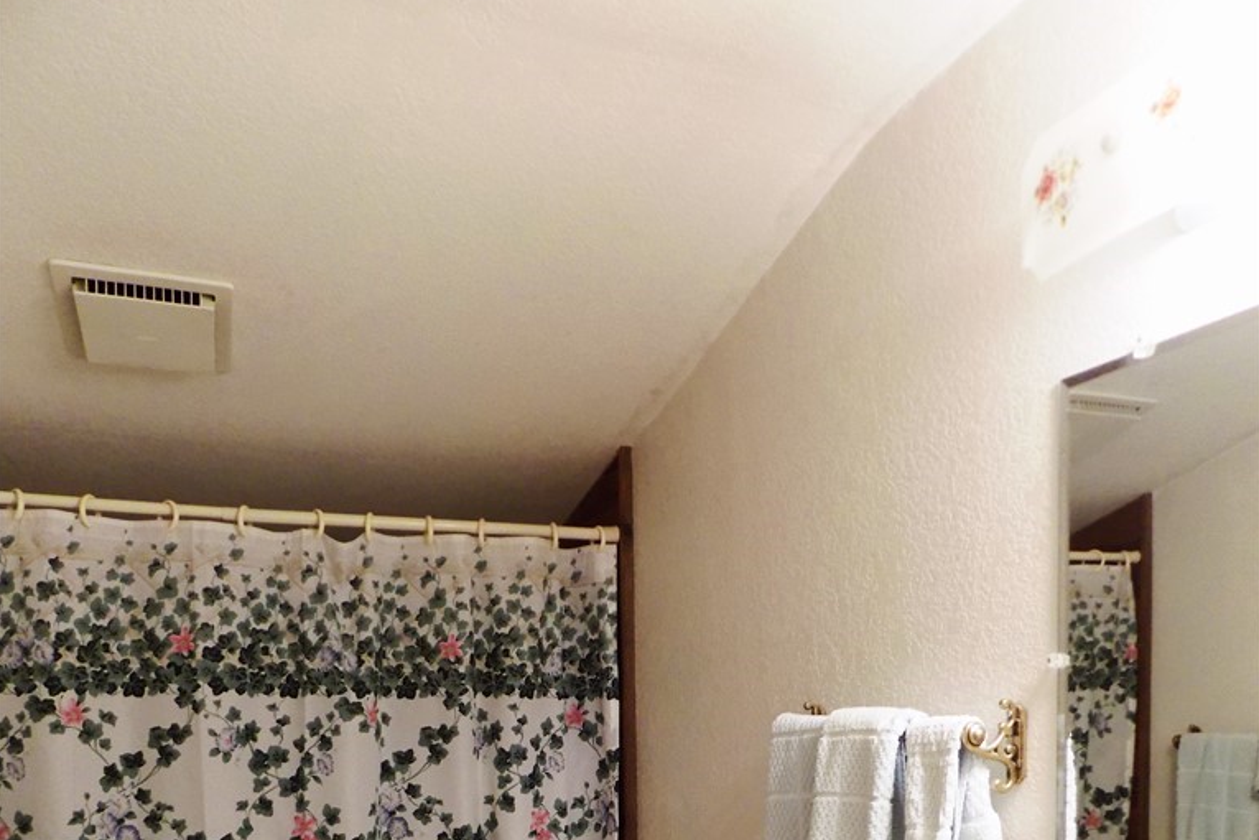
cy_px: 791
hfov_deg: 58.7
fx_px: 1119
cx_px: 629
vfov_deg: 37.7
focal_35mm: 32
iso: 220
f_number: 3.1
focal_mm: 4
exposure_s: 1/30
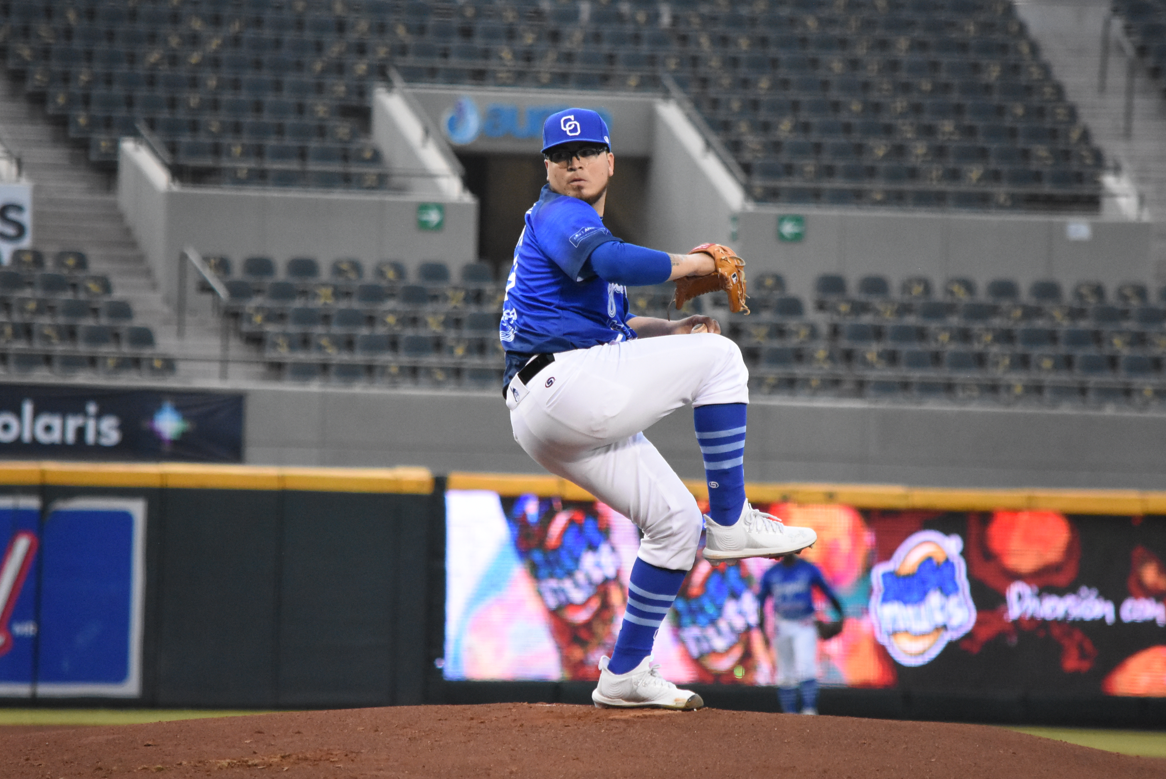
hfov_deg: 5.9
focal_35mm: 352
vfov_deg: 3.9
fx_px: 11409
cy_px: 374
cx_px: 584
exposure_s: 1/1000
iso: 5000
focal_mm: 220
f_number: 5.6
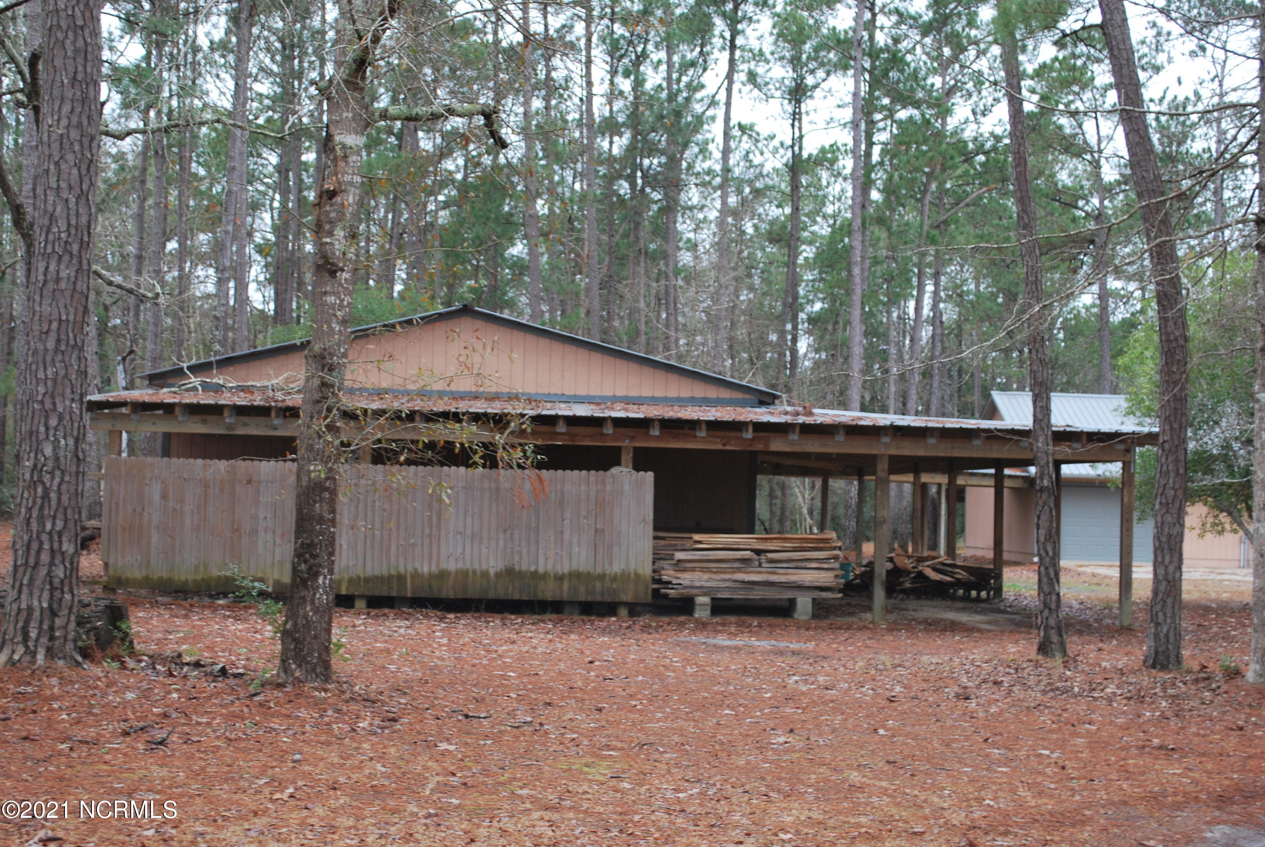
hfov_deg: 38.8
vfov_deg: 26.6
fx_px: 1794
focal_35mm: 51
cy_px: 424
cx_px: 632
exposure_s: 1/60
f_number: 5
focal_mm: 34
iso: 200
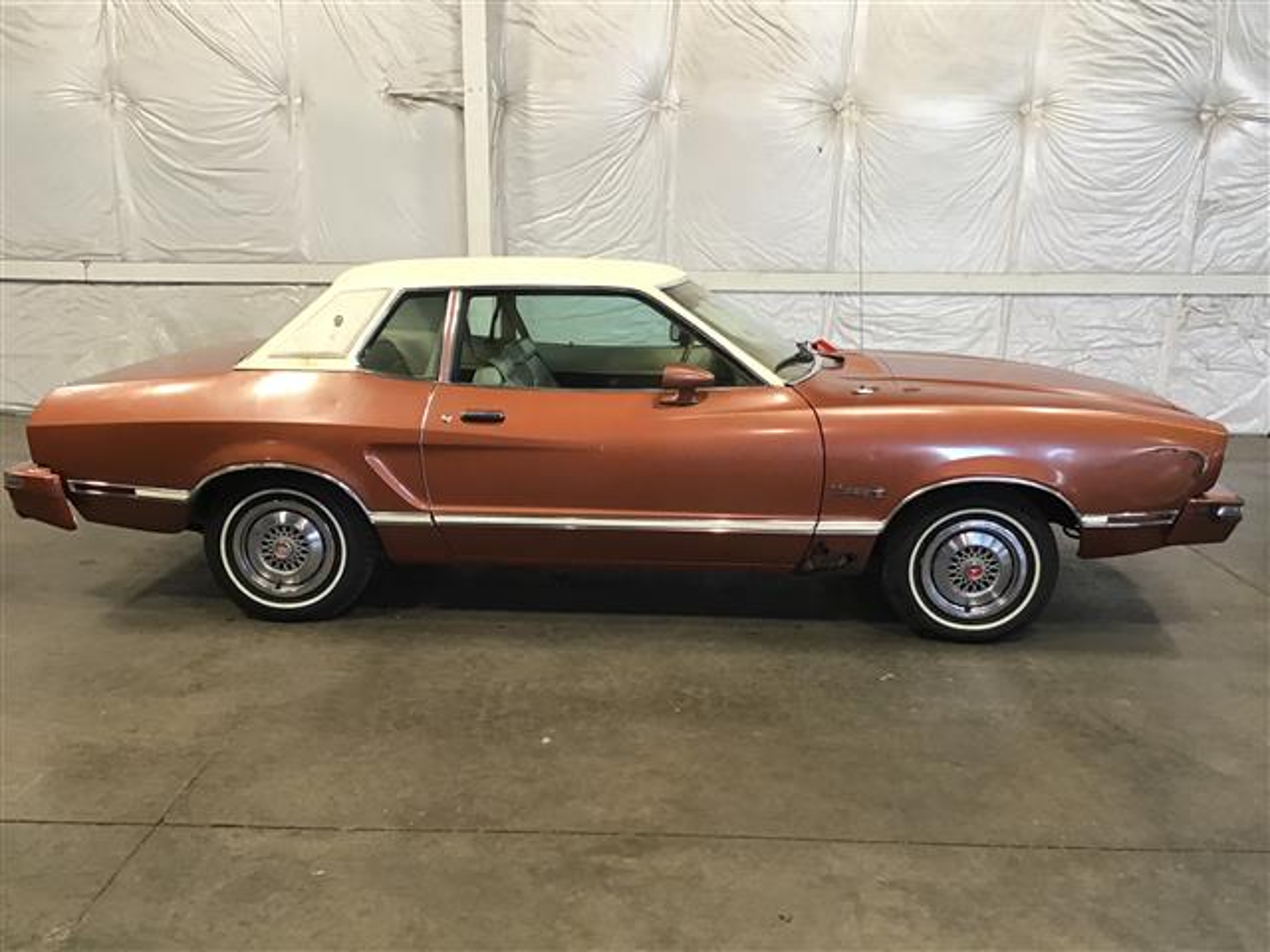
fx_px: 1137
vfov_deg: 45.4
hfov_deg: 58.4
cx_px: 635
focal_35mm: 31
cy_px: 476
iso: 64
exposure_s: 1/30
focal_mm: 3.3
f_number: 2.4
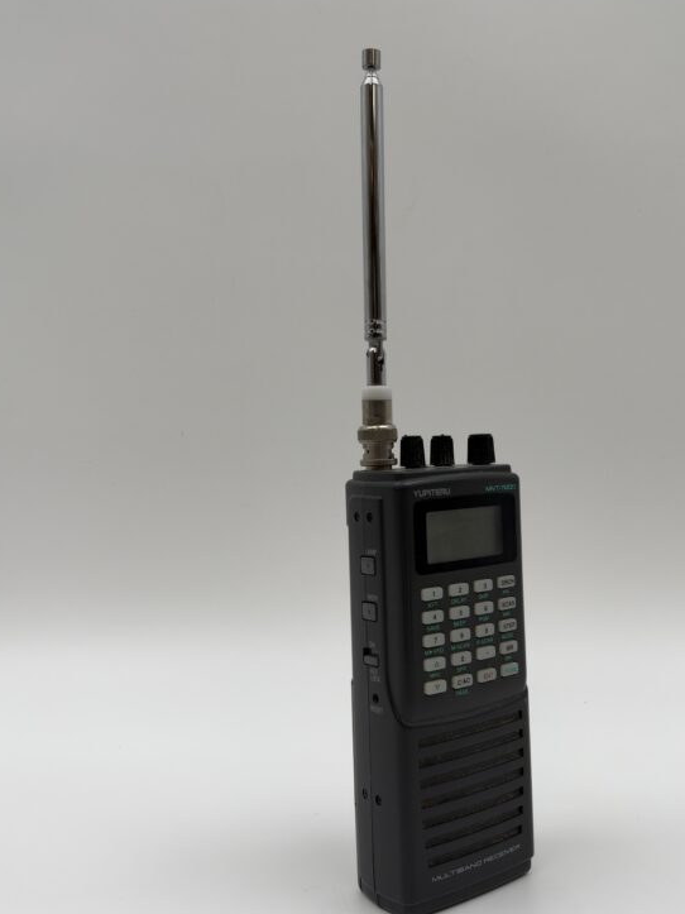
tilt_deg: -3.3
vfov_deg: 54.0
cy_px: 469
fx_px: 897
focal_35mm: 34
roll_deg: -0.5
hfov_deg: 41.5
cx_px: 432
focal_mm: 6.93
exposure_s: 1/121
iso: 64
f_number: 4
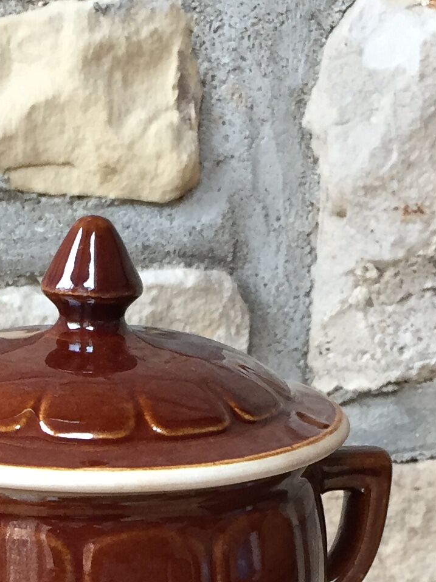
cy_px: 640
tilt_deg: -22.5
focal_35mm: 99
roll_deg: +0.7
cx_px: 88
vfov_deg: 19.0
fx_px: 1663
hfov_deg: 14.9
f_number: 2.2
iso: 50
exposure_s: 1/33
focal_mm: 4.15
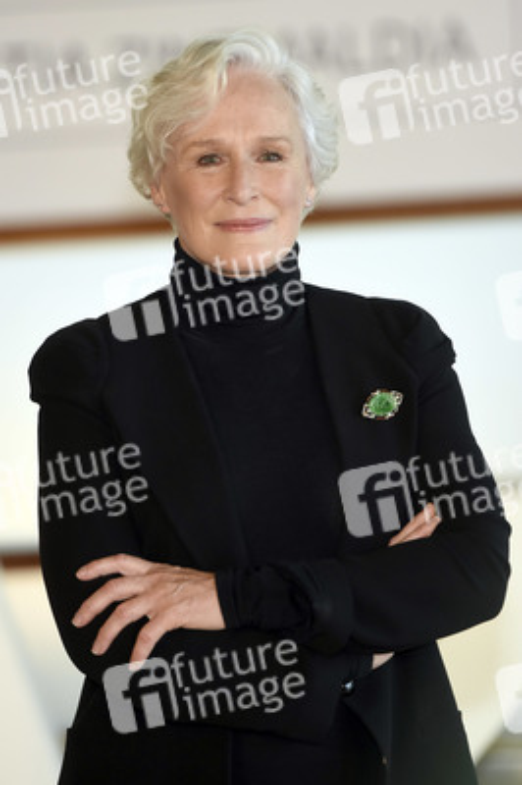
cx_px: 261
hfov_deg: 4.7
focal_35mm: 292
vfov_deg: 7.0
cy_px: 392
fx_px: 6372
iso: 800
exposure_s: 1/400
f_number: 3.2
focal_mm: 195
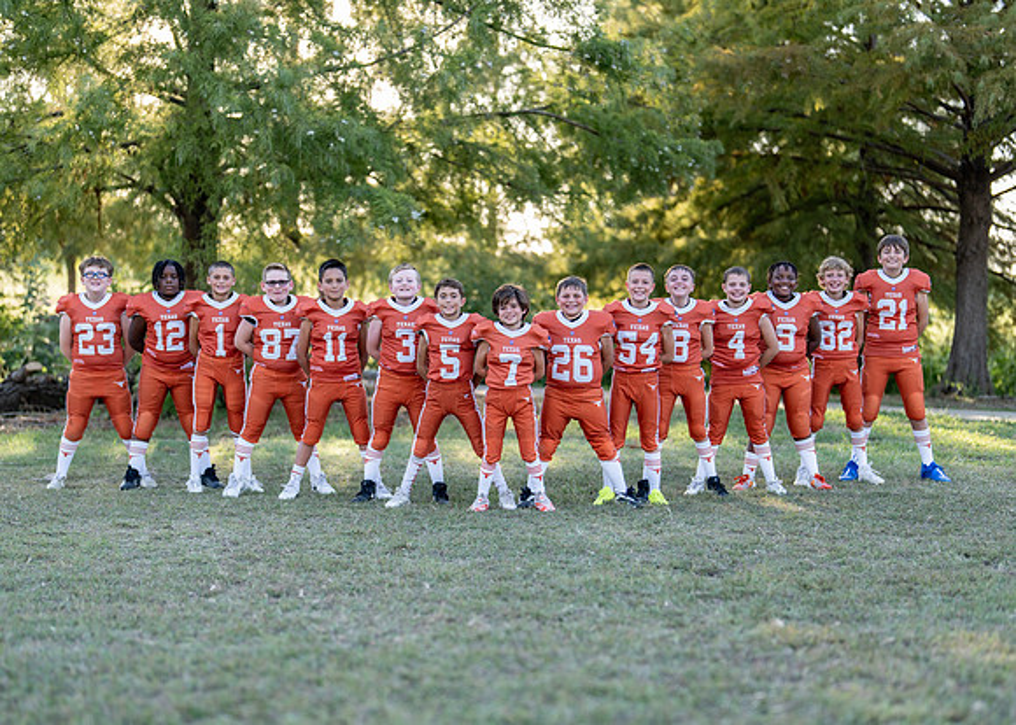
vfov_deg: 23.3
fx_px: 1757
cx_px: 497
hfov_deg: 32.2
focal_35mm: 61
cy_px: 412
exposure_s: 1/640
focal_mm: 50
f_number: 1.2
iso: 100
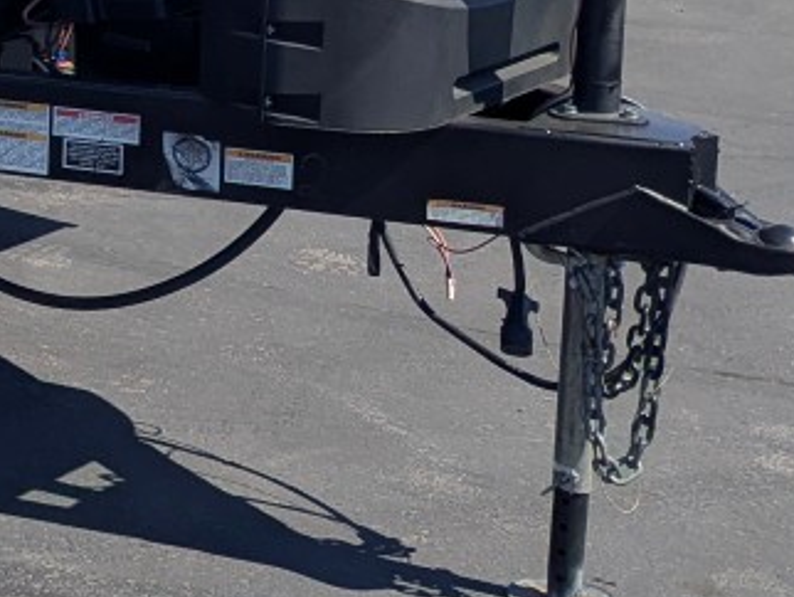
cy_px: -331
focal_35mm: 104
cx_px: -771
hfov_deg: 15.4
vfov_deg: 13.3
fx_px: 2387
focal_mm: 6.81
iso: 46
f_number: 1.85
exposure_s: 1/4049
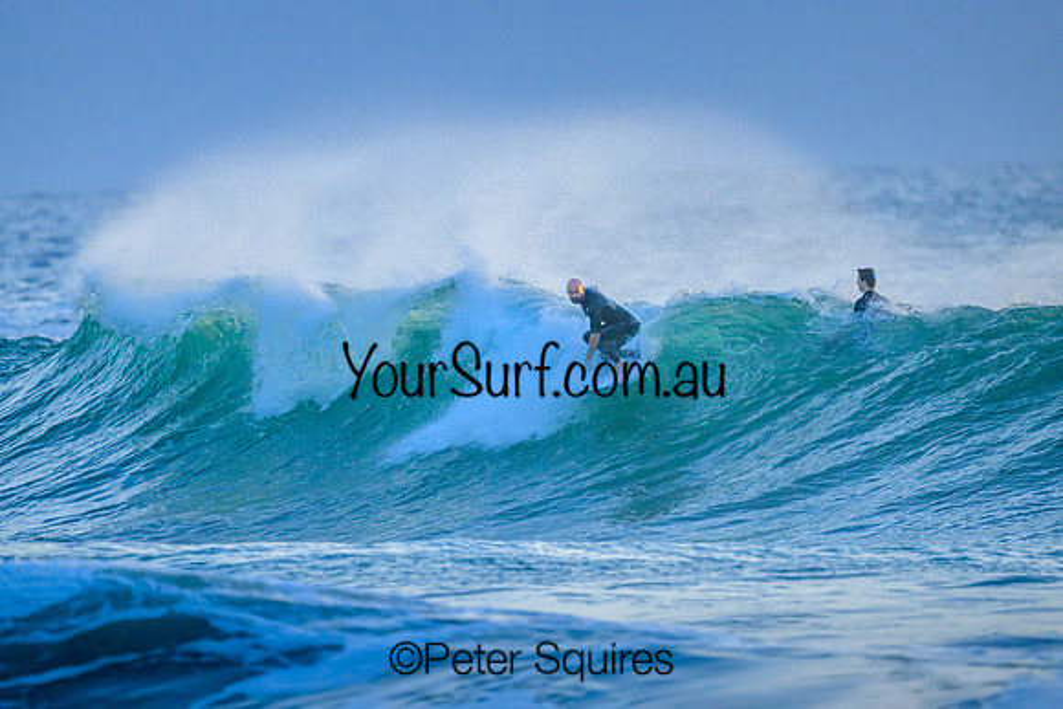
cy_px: 354
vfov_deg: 1.7
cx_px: 532
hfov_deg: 2.6
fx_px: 23627
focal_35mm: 800
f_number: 6.3
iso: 2200
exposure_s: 1/2500
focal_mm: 800
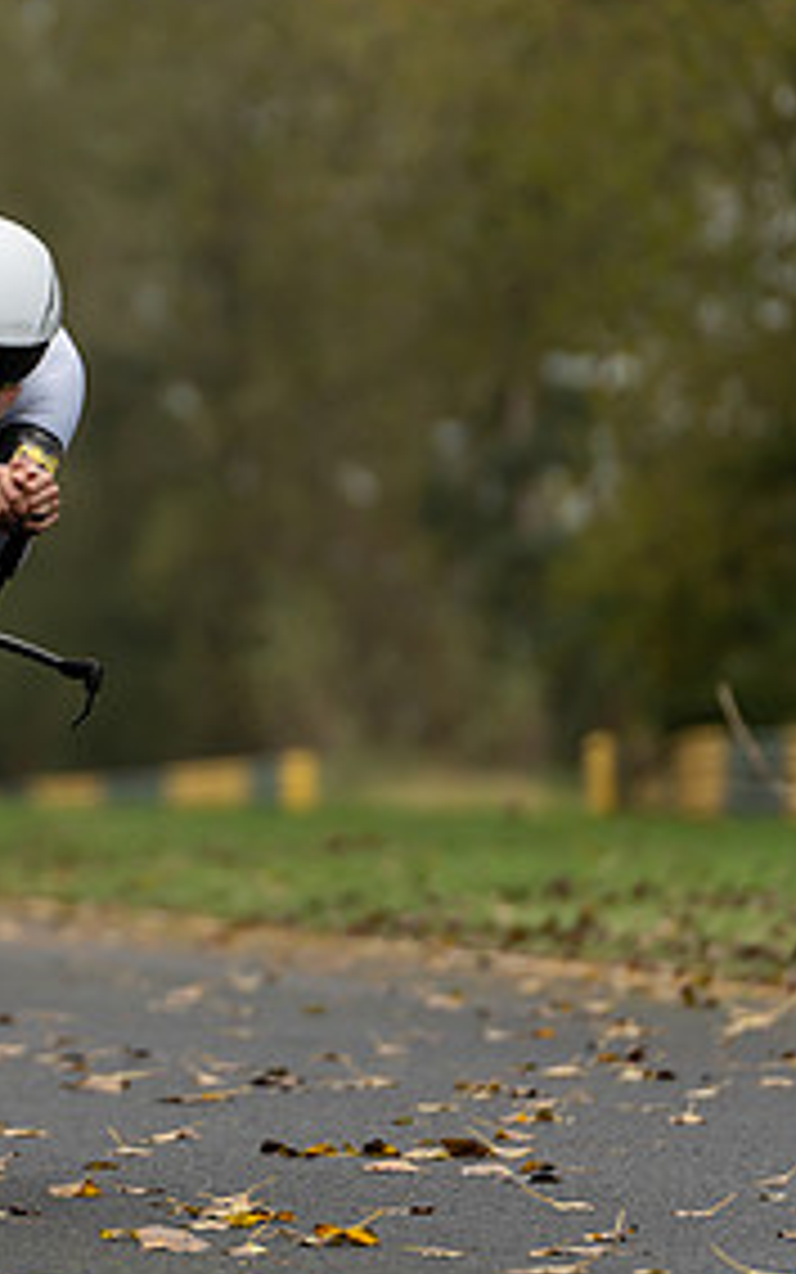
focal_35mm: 385
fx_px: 13356
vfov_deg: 5.5
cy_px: 452
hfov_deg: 3.4
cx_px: -65
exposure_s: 1/1000
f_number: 2.8
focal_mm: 157
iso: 320
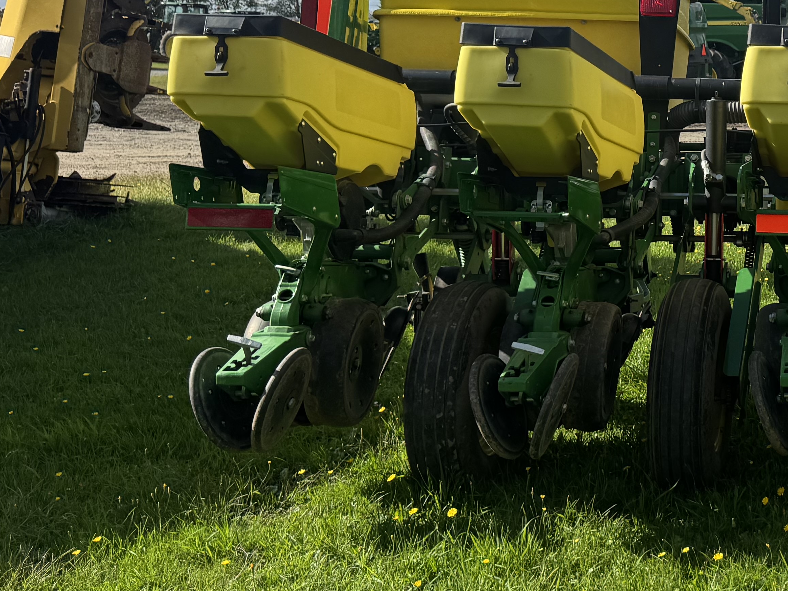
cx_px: 926
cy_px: 164
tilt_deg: -3.8
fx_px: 1343
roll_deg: +0.8
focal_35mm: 59
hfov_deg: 28.7
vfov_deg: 24.6
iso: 80
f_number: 1.78
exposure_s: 1/4310
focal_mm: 6.76
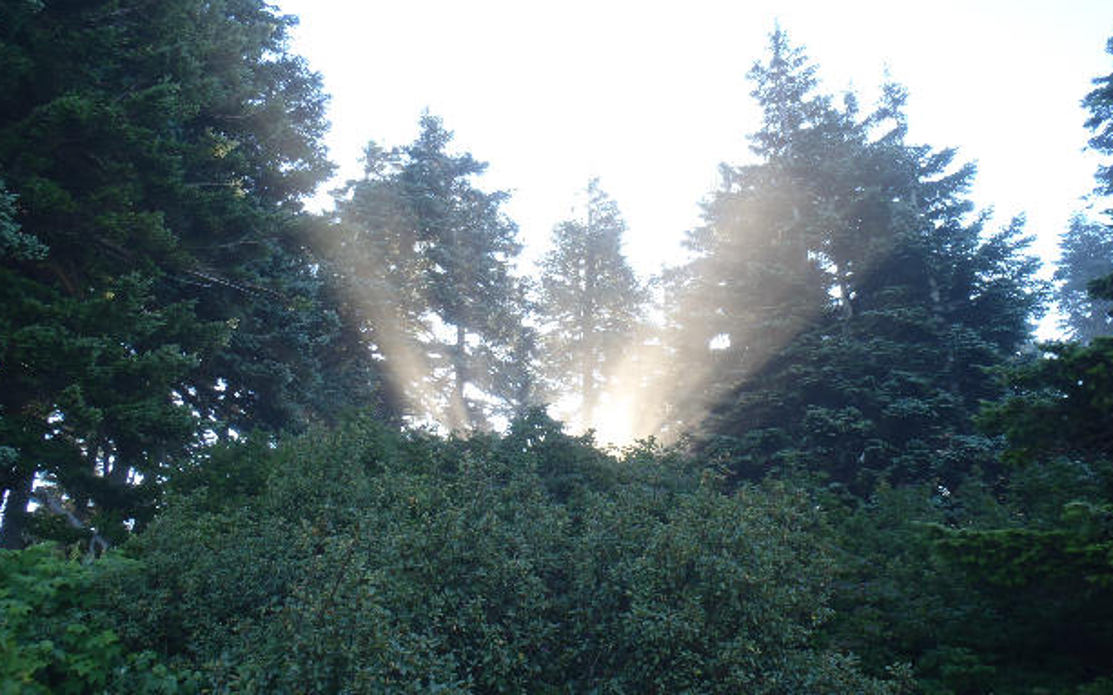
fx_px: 940
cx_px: 574
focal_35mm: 31
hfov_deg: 61.2
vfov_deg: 40.6
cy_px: 318
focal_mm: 5
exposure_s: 1/50
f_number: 3.9
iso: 80
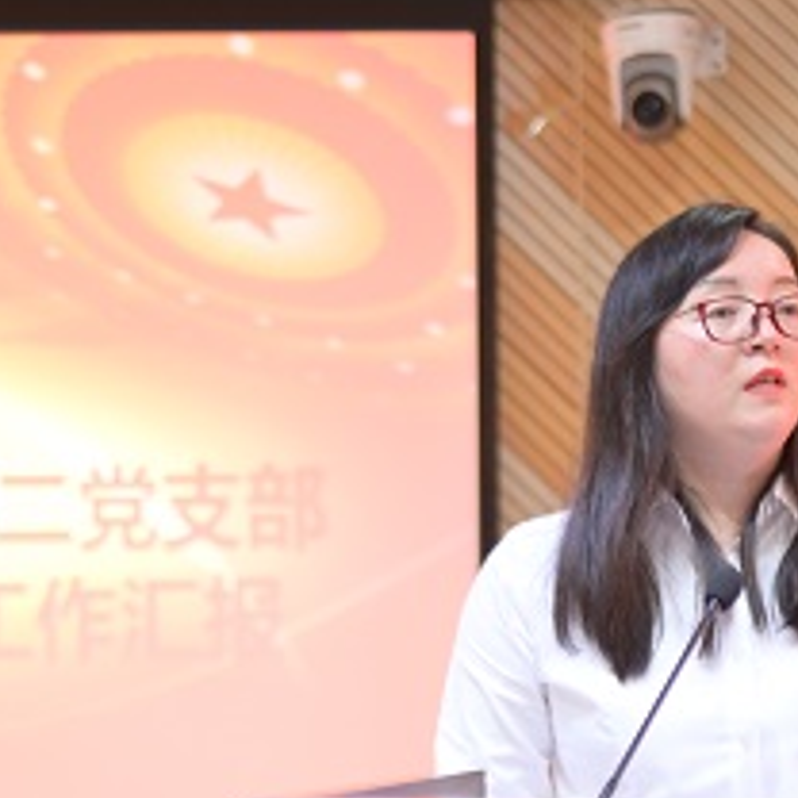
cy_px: 733
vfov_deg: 17.1
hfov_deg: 17.4
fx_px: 2608
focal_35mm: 100
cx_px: 276
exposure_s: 1/125
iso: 280
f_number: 1.4
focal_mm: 35
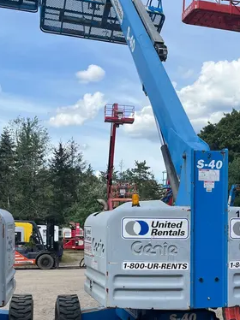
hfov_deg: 28.3
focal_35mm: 51
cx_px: 162
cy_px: 231
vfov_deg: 36.8
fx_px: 472
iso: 50
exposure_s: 1/2632
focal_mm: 5.1
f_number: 1.6
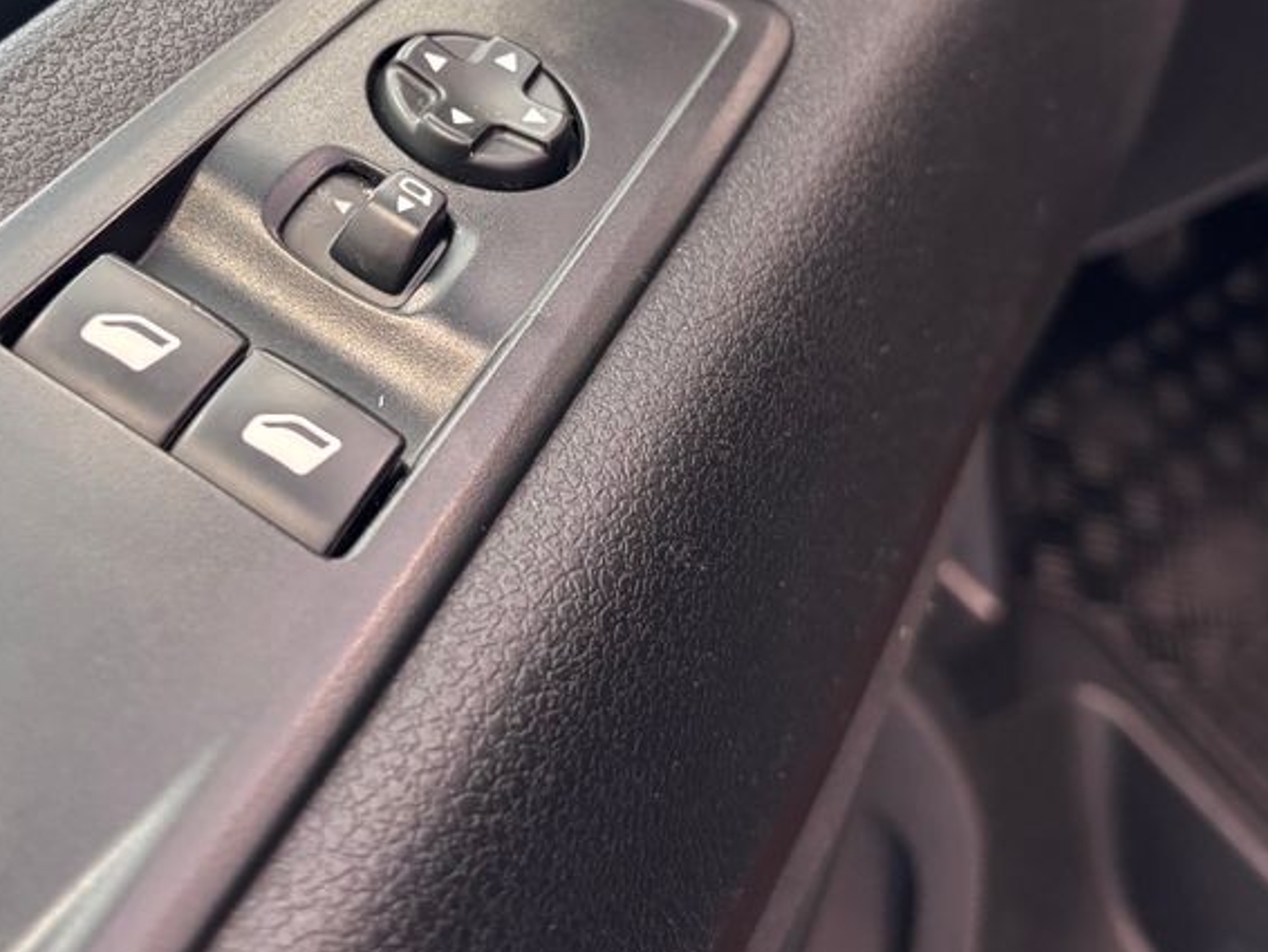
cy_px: 213
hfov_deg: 40.0
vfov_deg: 30.3
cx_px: 450
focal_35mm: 47
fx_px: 1722
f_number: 1.6
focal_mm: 5.96
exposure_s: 1/50
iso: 200
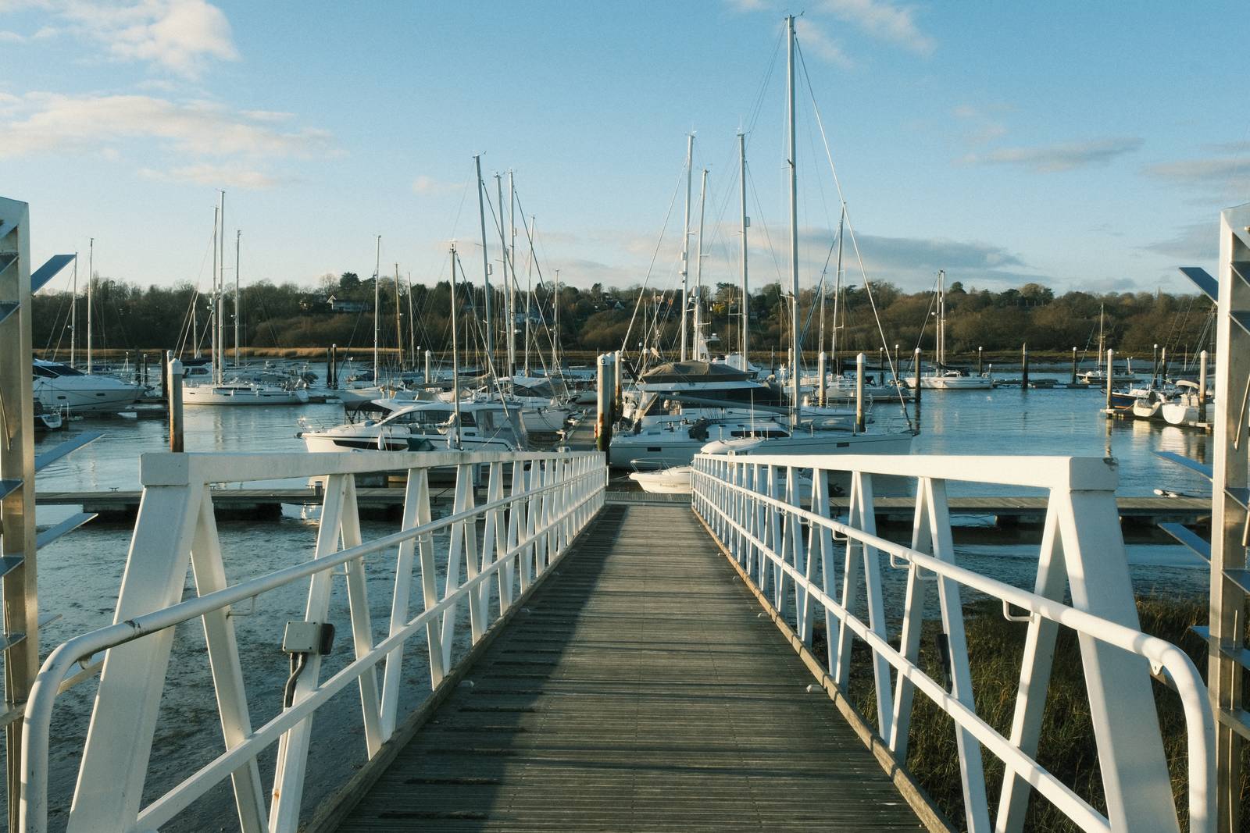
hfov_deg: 58.7
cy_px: 416
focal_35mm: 32
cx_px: 625
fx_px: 1111
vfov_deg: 41.1
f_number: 16
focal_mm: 21.2
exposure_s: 1/150
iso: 640
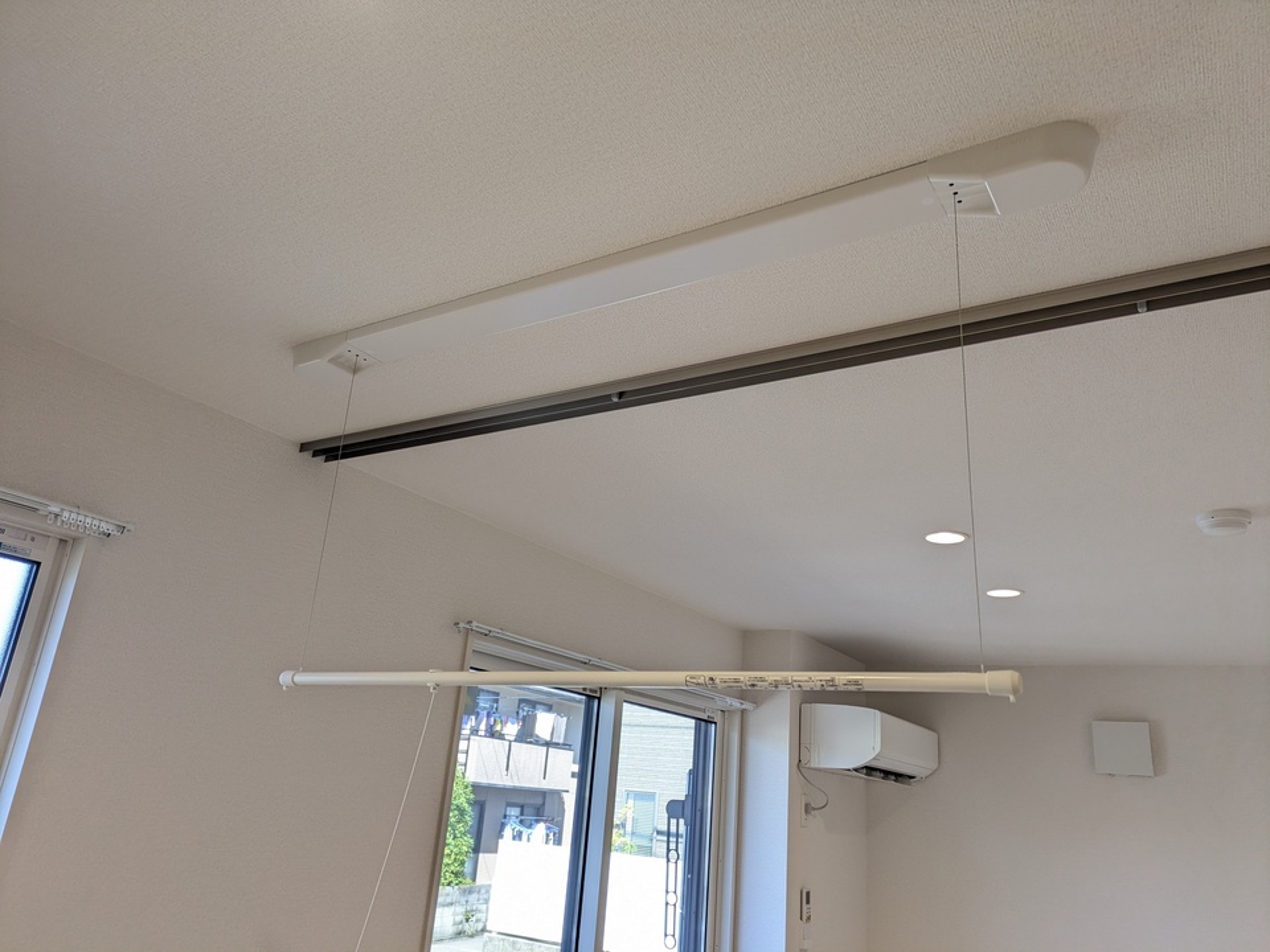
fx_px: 917
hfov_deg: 69.4
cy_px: 476
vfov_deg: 54.9
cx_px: 635
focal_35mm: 25
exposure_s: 1/147
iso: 45
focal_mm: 5.43
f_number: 1.89
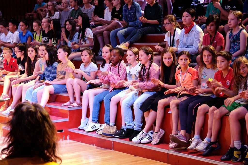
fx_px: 572
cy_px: 82
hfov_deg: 24.5
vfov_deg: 16.5
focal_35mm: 83
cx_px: 124
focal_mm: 55
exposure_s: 1/60
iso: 1250
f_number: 6.4
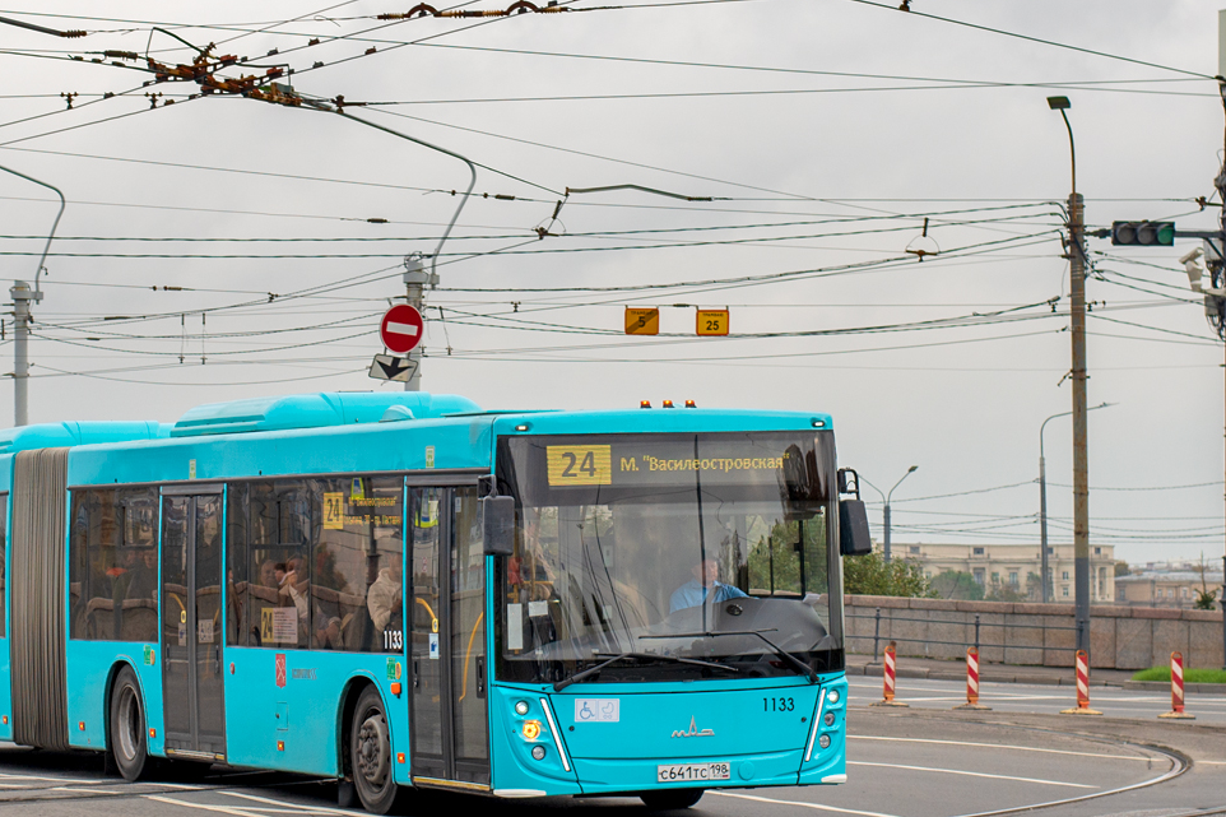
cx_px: 316
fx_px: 2656
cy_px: 456
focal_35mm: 78
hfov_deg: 25.7
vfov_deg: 17.5
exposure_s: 1/400
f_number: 6.3
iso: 160
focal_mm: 50
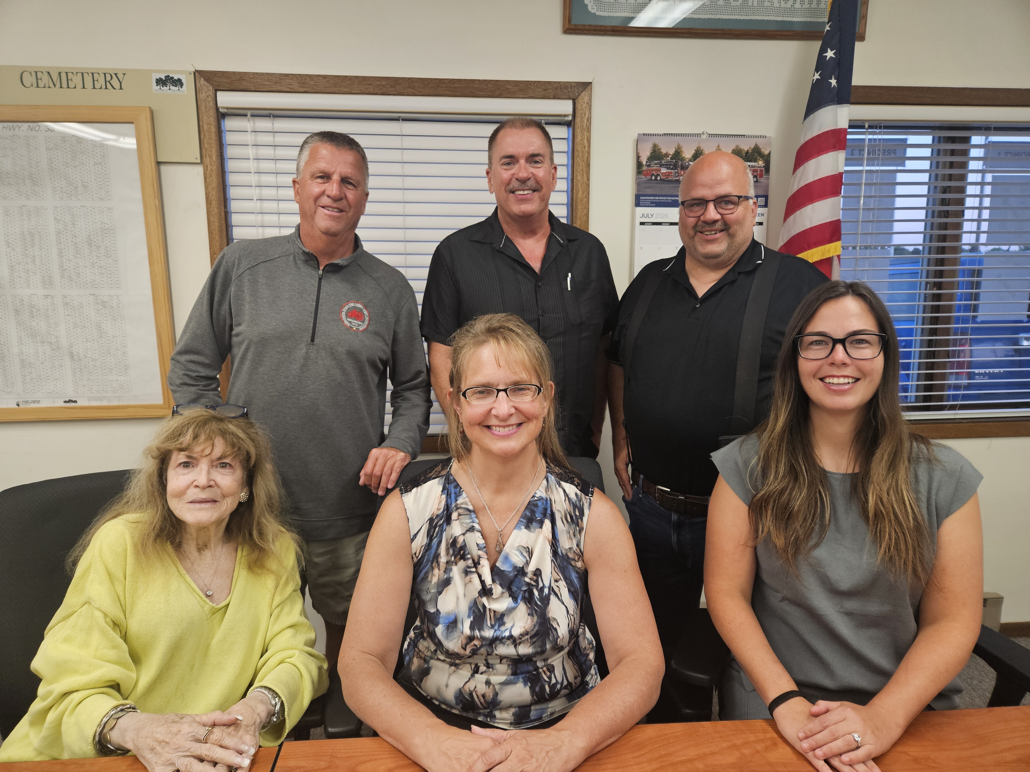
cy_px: 386
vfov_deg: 58.9
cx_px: 515
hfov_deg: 73.9
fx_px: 684
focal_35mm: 23
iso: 160
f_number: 1.8
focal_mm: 5.4
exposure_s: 1/120
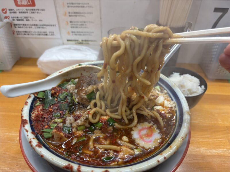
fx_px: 173
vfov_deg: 53.1
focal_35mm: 26
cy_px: 86
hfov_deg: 67.3
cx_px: 115
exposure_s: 1/121
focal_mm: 5.96
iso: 64
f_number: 1.6
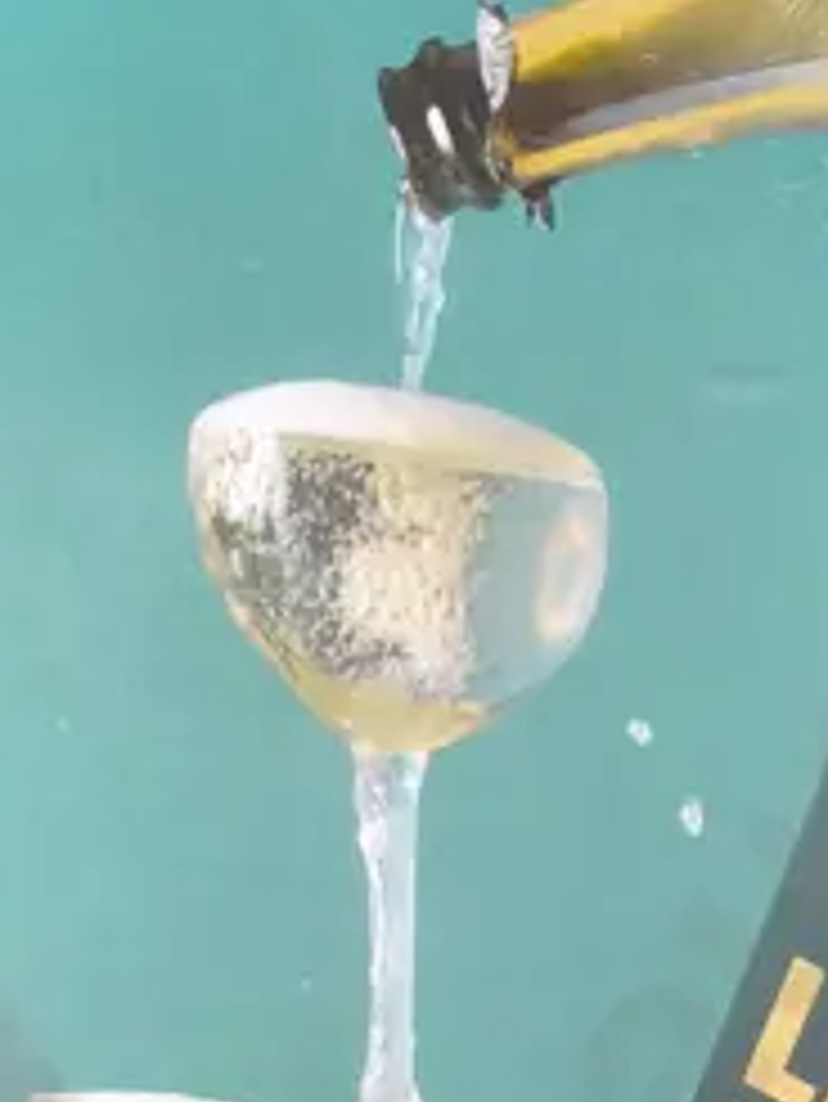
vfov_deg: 16.9
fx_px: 3601
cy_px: 1183
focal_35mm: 113
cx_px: 585
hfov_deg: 13.1
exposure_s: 1/50
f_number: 2
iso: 320
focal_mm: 2.87
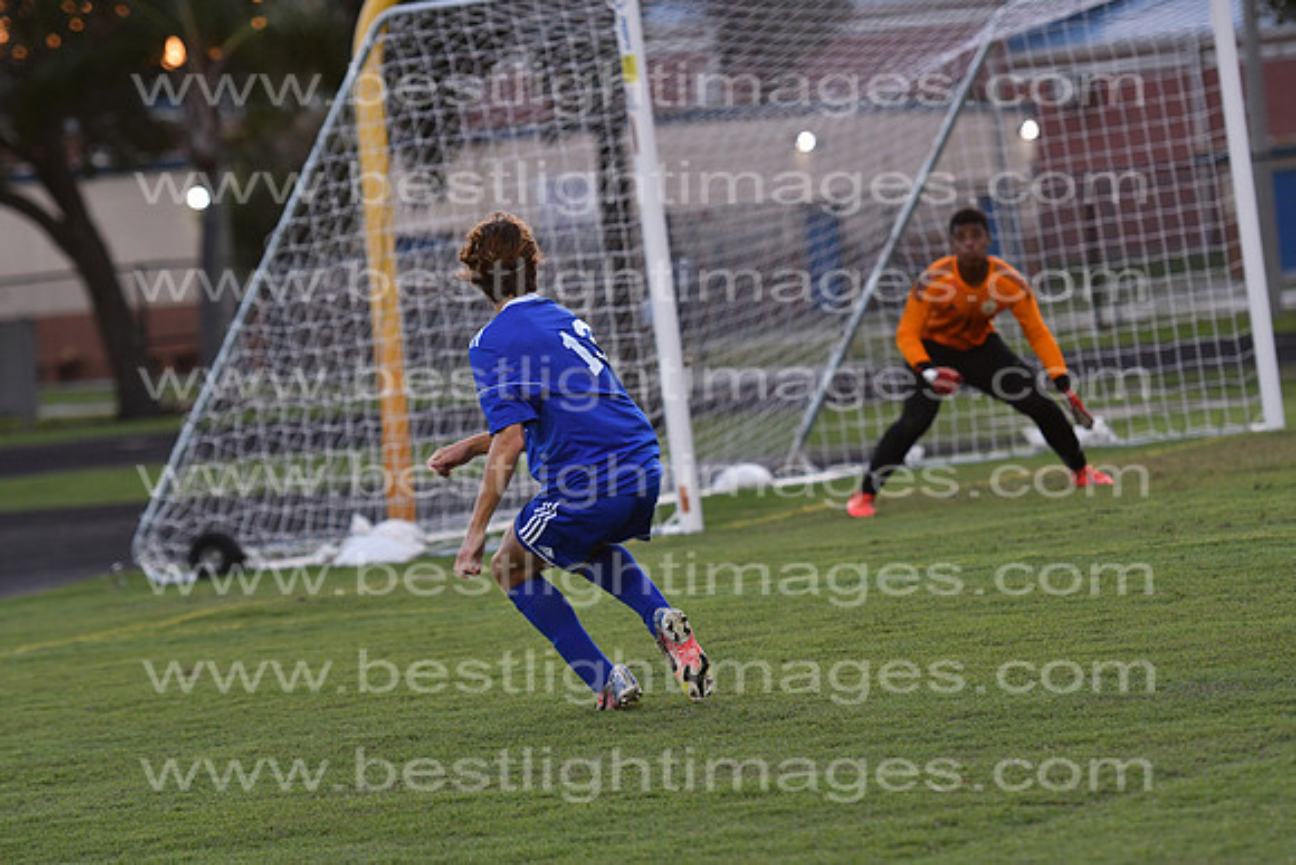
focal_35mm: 195
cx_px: 648
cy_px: 432
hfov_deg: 10.5
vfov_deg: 7.0
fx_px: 7021
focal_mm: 130
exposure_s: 1/800
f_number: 3.2
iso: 800
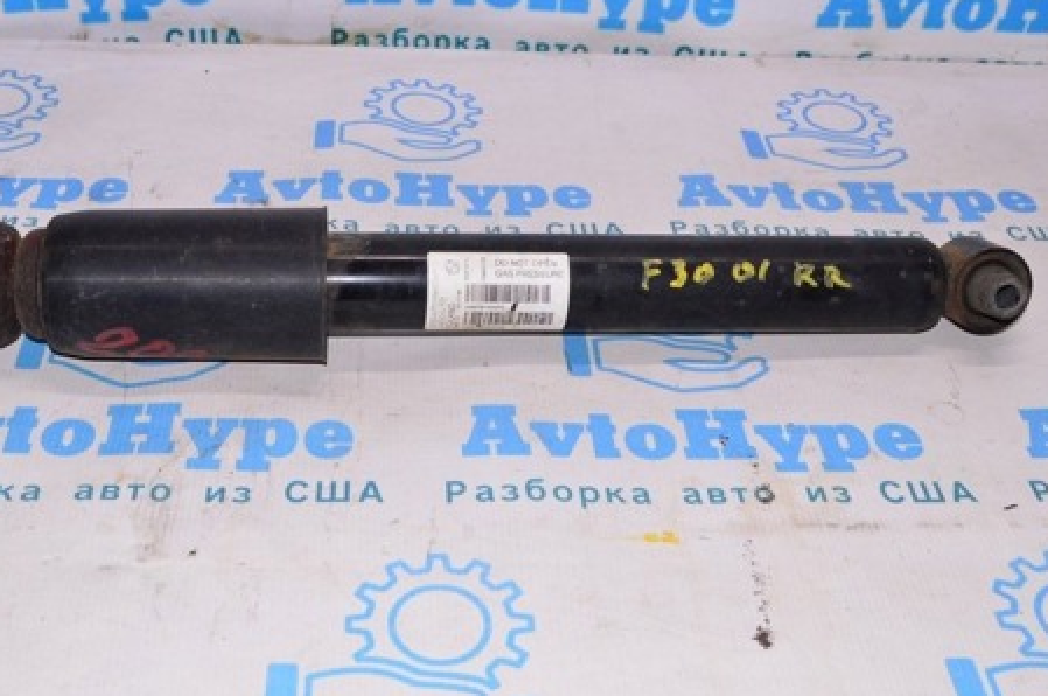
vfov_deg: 28.5
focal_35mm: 47
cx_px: 457
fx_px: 1366
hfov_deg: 41.9
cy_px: 305
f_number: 8
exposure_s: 1/200
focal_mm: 22
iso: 1600
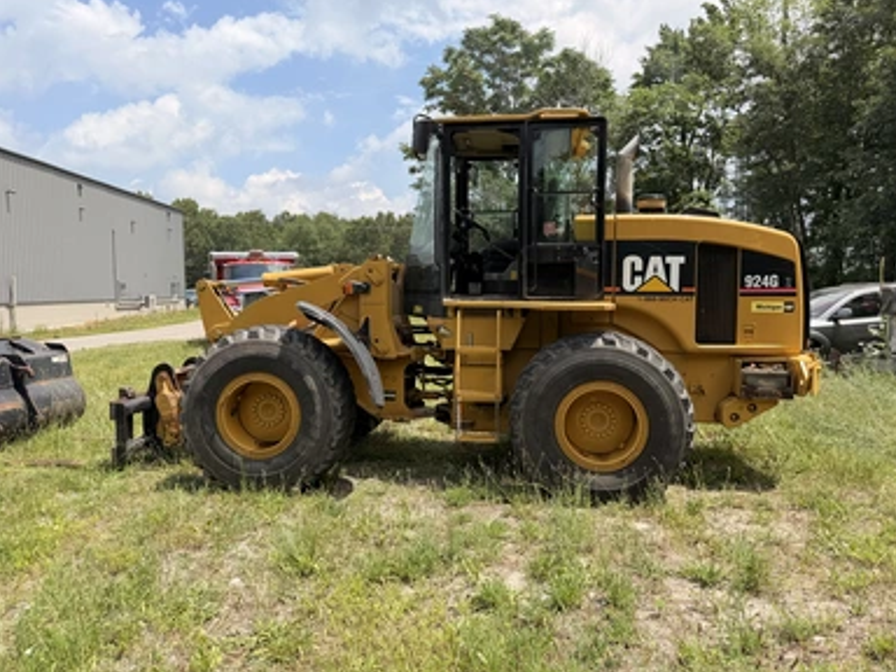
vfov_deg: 54.9
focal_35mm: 25
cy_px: 324
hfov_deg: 69.4
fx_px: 647
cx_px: 464
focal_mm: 6.76
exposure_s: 1/3425
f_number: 1.78
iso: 80
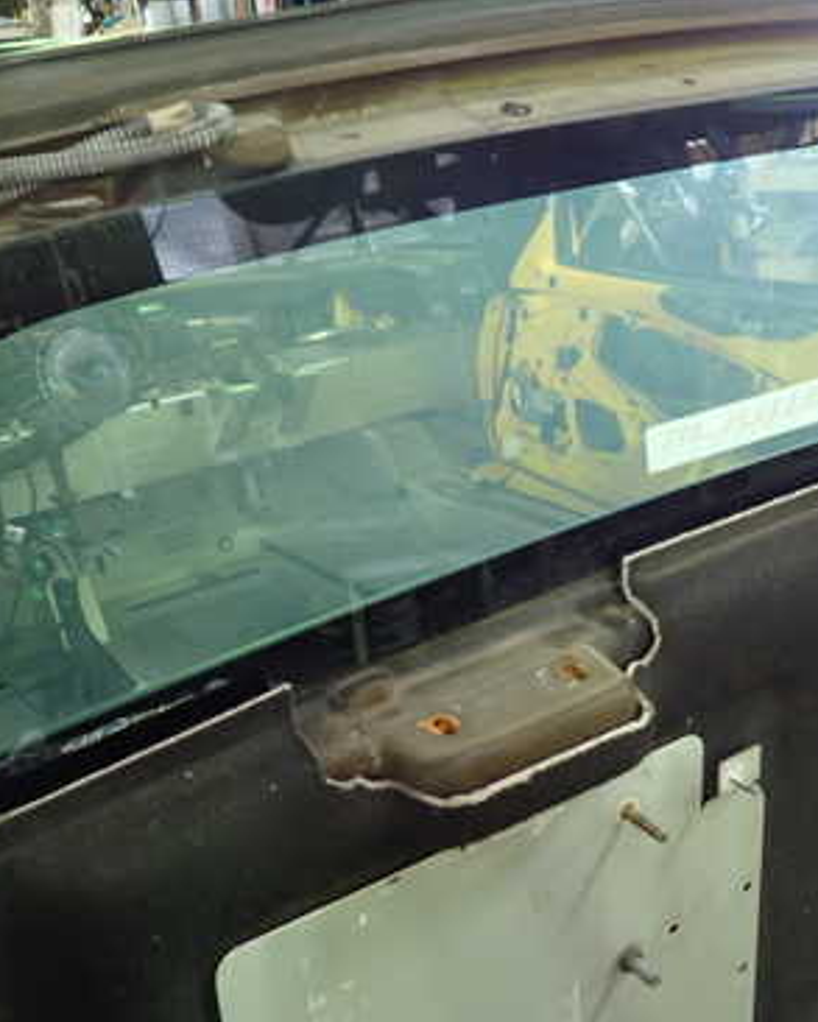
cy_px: 491
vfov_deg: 45.8
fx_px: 1210
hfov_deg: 37.3
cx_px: 449
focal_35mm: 40
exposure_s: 1/30
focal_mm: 4.5
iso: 320
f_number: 2
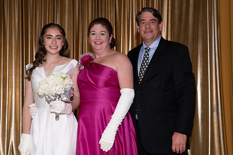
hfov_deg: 32.4
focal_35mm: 62
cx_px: 116
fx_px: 401
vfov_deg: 21.9
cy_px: 74
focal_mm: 56
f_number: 5.6
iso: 800
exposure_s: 1/160
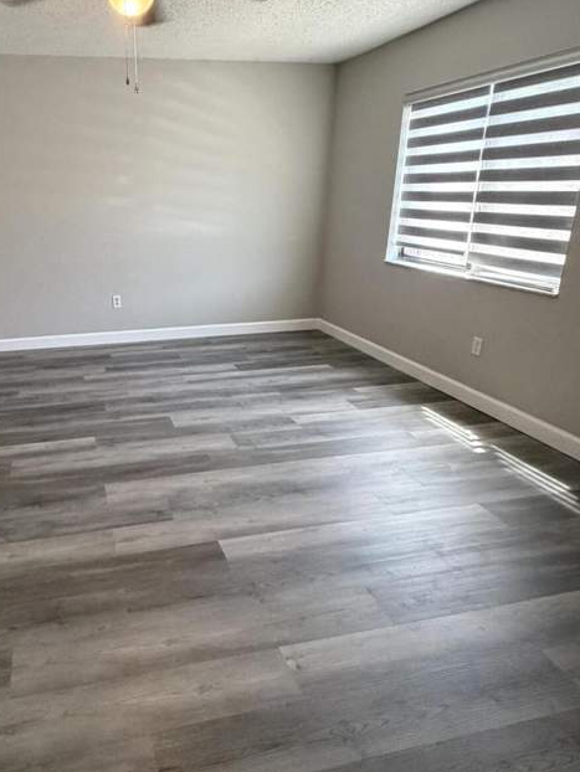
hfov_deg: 54.8
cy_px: 359
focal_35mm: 24
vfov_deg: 71.5
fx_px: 536
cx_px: 163
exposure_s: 1/60
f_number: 2.2
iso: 400
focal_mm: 2.22
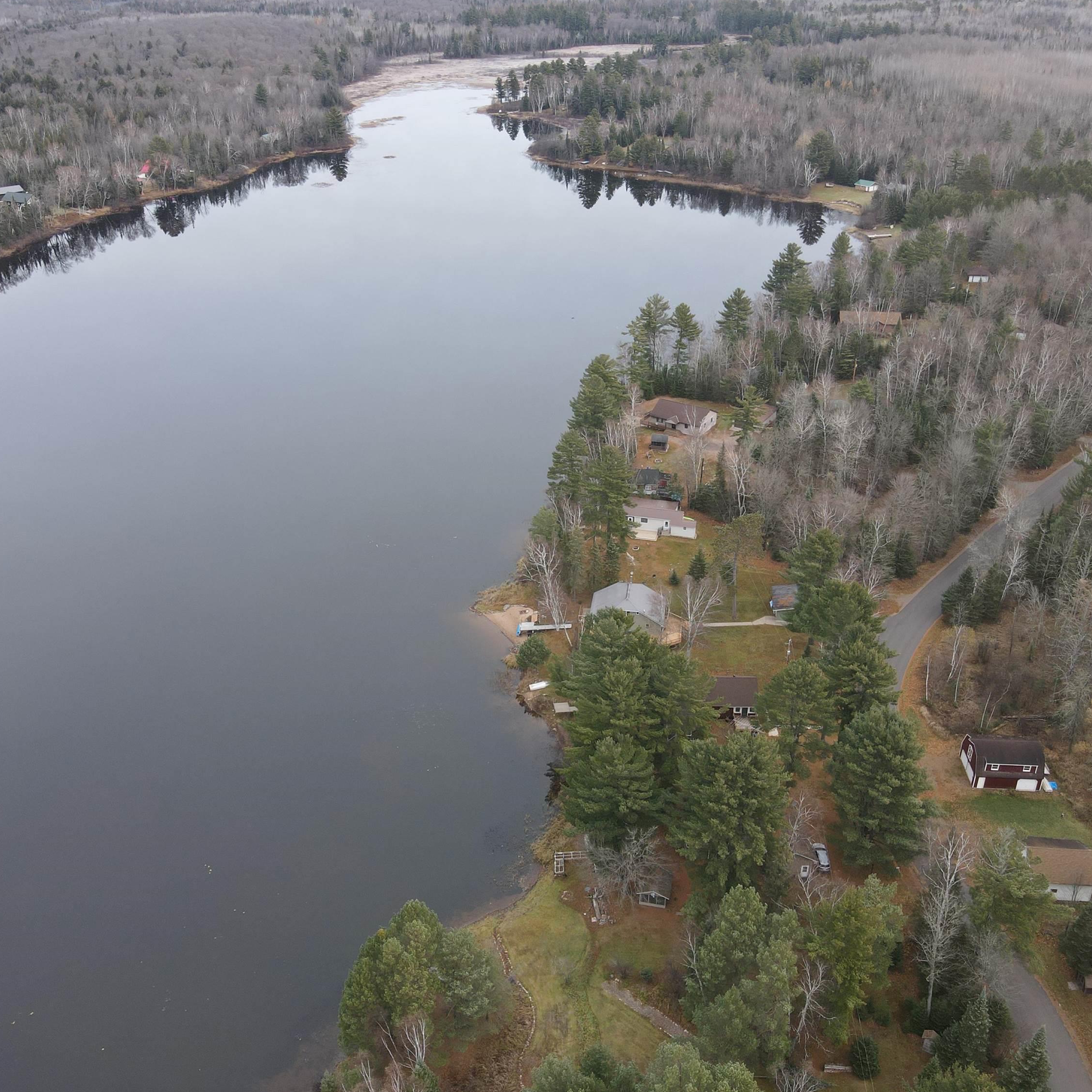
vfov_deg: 55.6
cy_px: 539
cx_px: 516
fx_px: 1035
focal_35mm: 29
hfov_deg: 55.6
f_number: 2.8
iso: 100
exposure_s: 1/60
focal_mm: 4.5
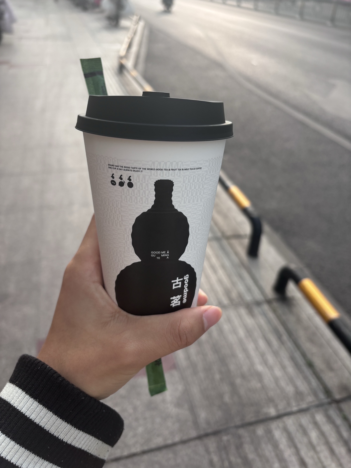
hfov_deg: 53.1
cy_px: 234
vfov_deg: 67.3
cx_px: 176
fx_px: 352
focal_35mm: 26
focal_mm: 5.96
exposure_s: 1/1139
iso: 50
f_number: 1.6
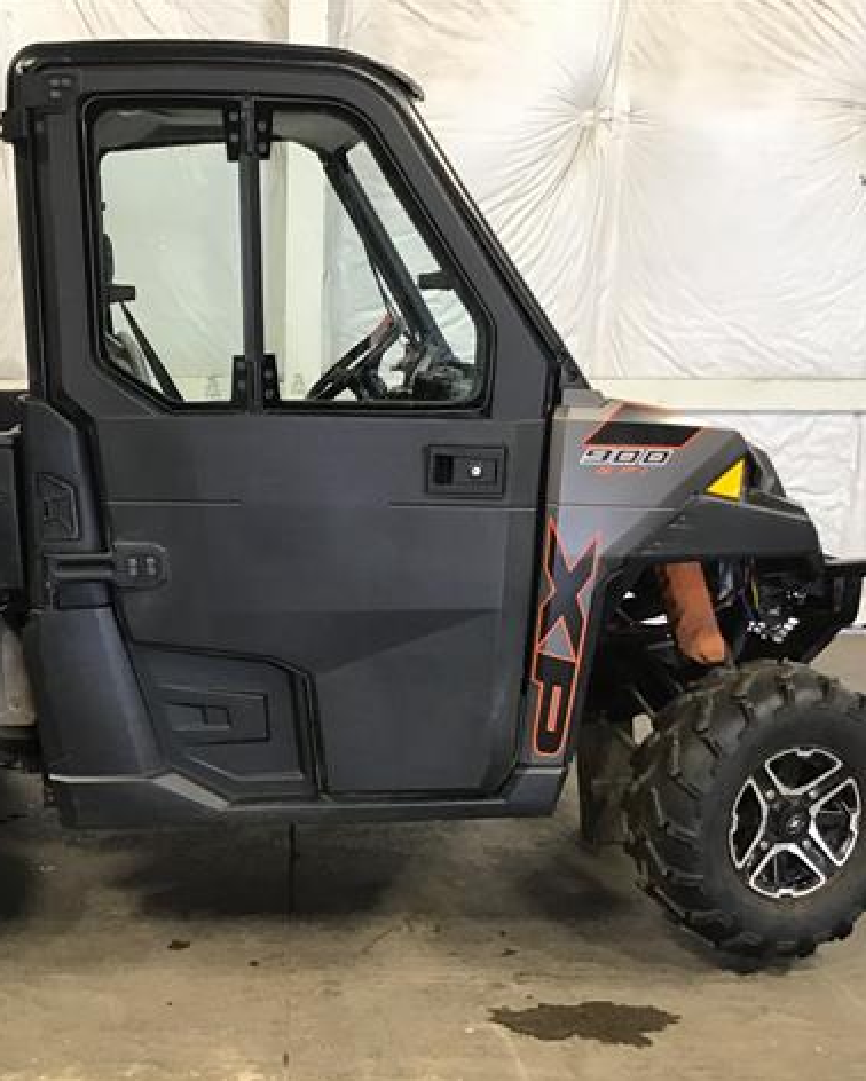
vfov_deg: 44.8
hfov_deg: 35.6
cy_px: 545
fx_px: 1313
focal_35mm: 41
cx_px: 208
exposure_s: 1/30
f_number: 2.4
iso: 80
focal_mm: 3.3
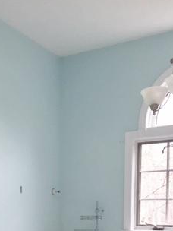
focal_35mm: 61
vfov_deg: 29.8
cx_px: 8
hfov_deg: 23.2
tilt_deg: -3.0
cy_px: 226
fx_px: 406
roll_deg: +0.3
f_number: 2.2
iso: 100
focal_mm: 4.15
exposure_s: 1/30
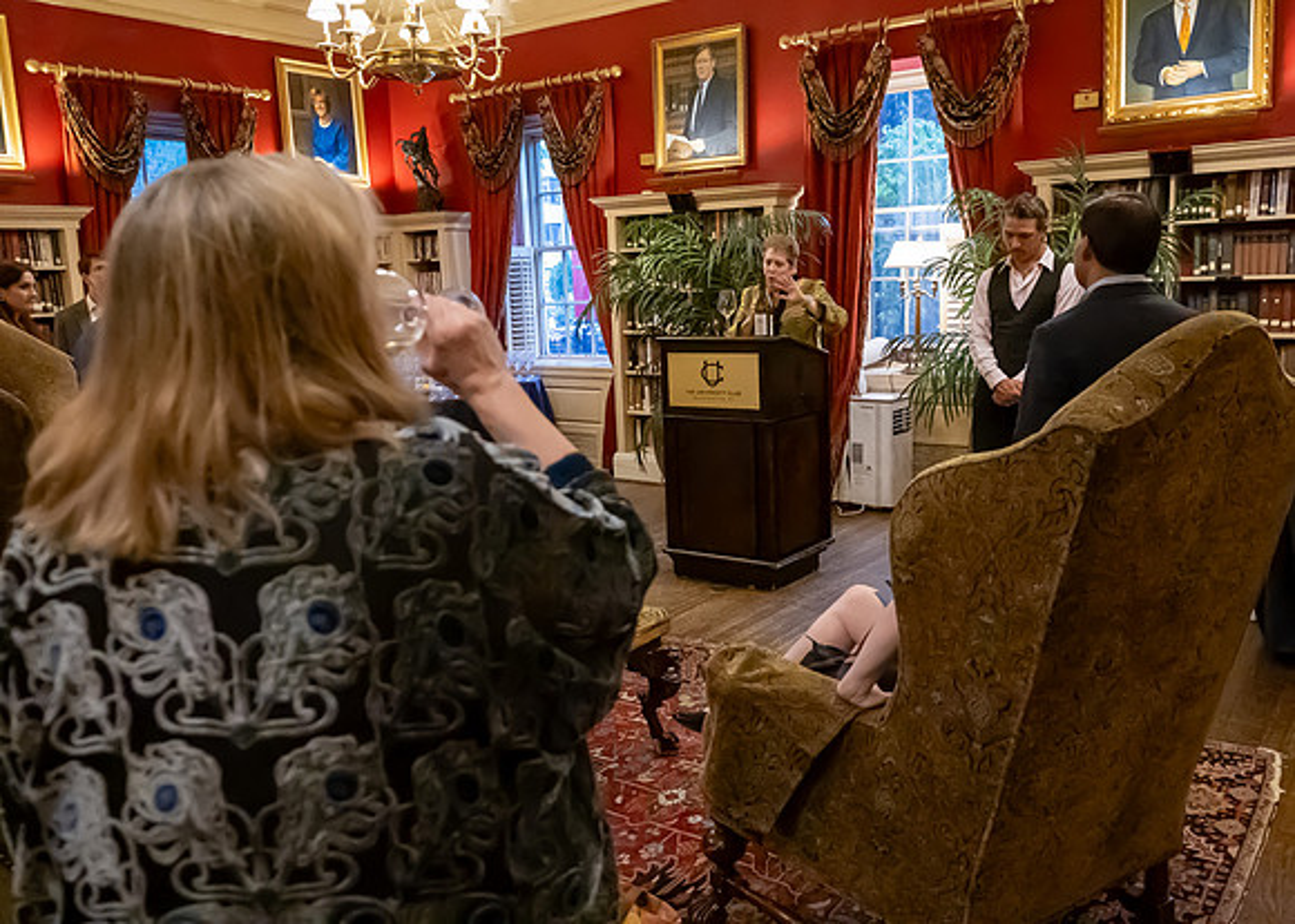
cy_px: 439
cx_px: 688
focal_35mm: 28
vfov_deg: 49.1
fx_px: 1012
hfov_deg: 65.2
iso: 14400
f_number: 3.5
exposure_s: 1/250
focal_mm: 17
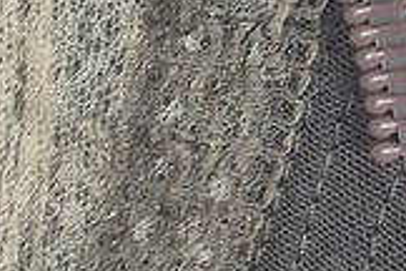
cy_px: 680
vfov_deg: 7.2
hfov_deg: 10.8
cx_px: -363
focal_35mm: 177
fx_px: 1996
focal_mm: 5.4
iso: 160
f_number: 1.8
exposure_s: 1/180
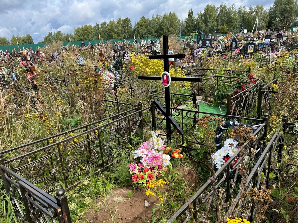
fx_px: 224
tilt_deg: -13.8
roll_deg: +1.0
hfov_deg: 67.3
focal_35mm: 26
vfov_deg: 53.1
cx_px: 149
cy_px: 112
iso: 50
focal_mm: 5.7
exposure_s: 1/1531
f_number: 1.5
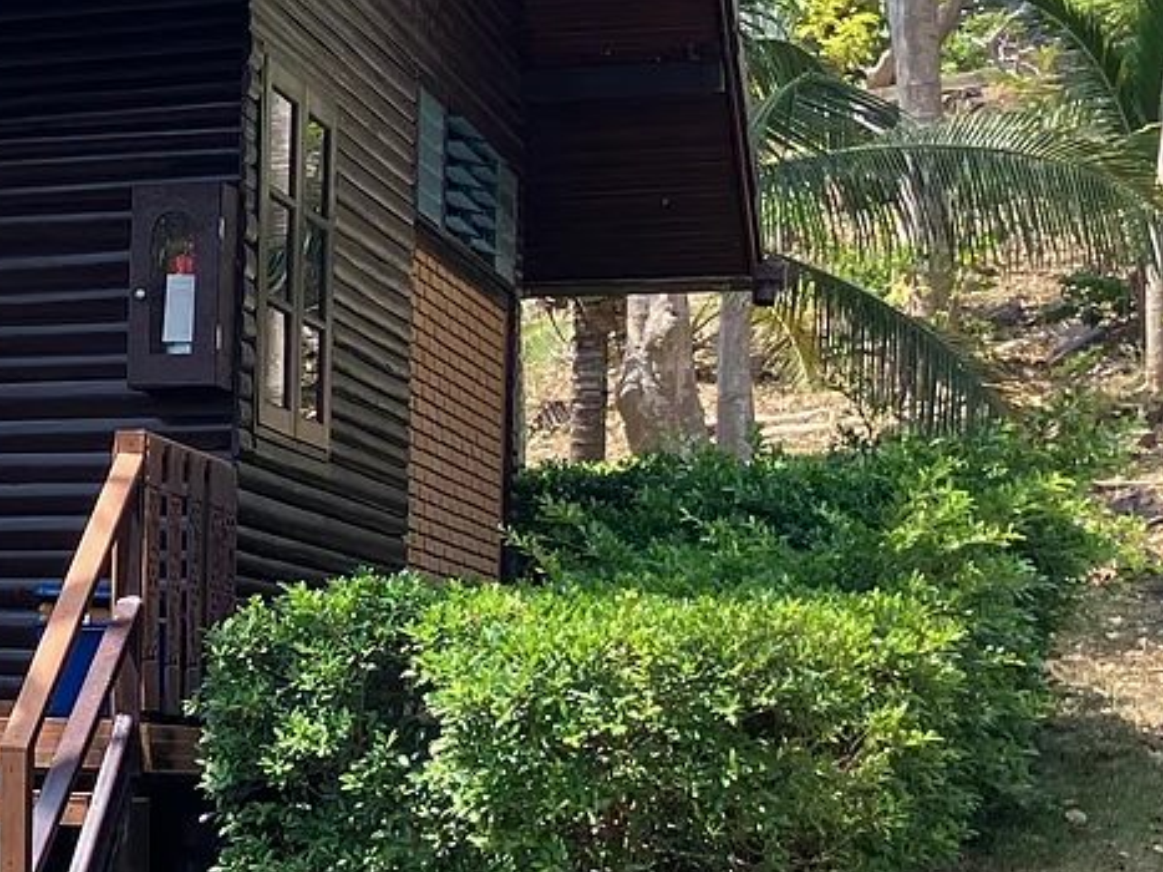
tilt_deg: +2.3
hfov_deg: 18.0
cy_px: 633
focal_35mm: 96
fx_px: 3225
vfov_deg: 15.3
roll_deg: -2.7
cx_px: -635
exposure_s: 1/412
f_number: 1.8
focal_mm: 3.99
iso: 32
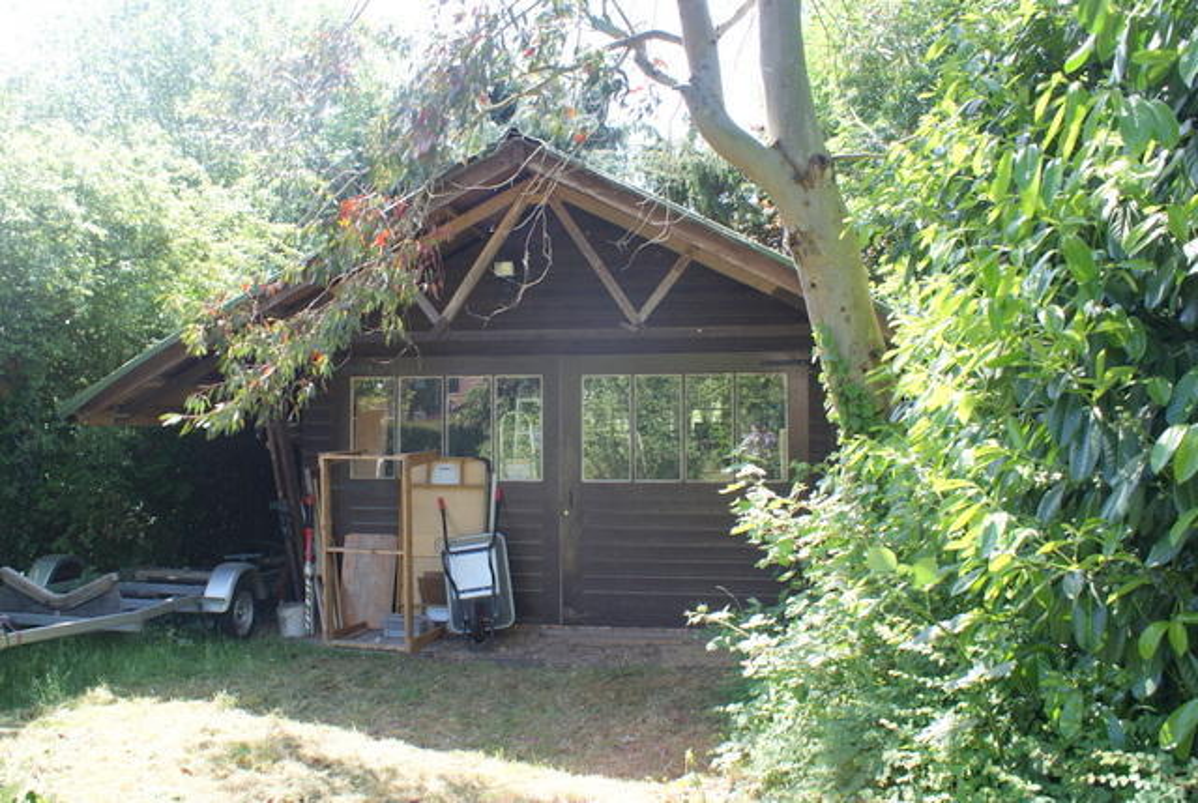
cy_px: 402
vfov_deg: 43.8
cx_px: 599
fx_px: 1000
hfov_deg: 61.8
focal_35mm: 30
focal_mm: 20
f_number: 5.6
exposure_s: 1/50
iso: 100
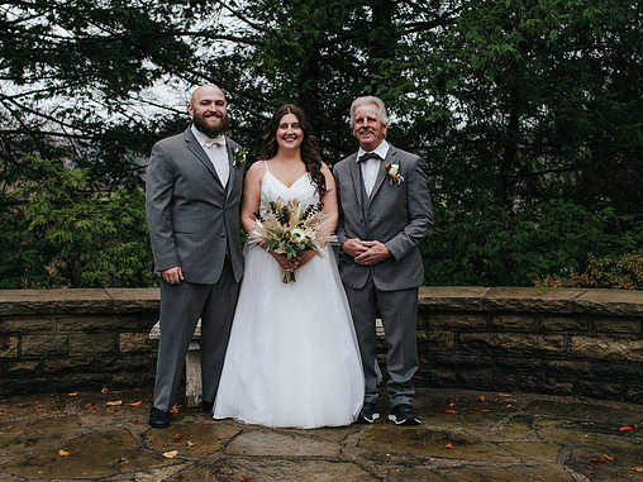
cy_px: 255
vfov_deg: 31.5
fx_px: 854
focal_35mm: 46
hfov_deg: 41.0
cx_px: 256
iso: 800
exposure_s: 1/400
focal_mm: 35
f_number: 3.2
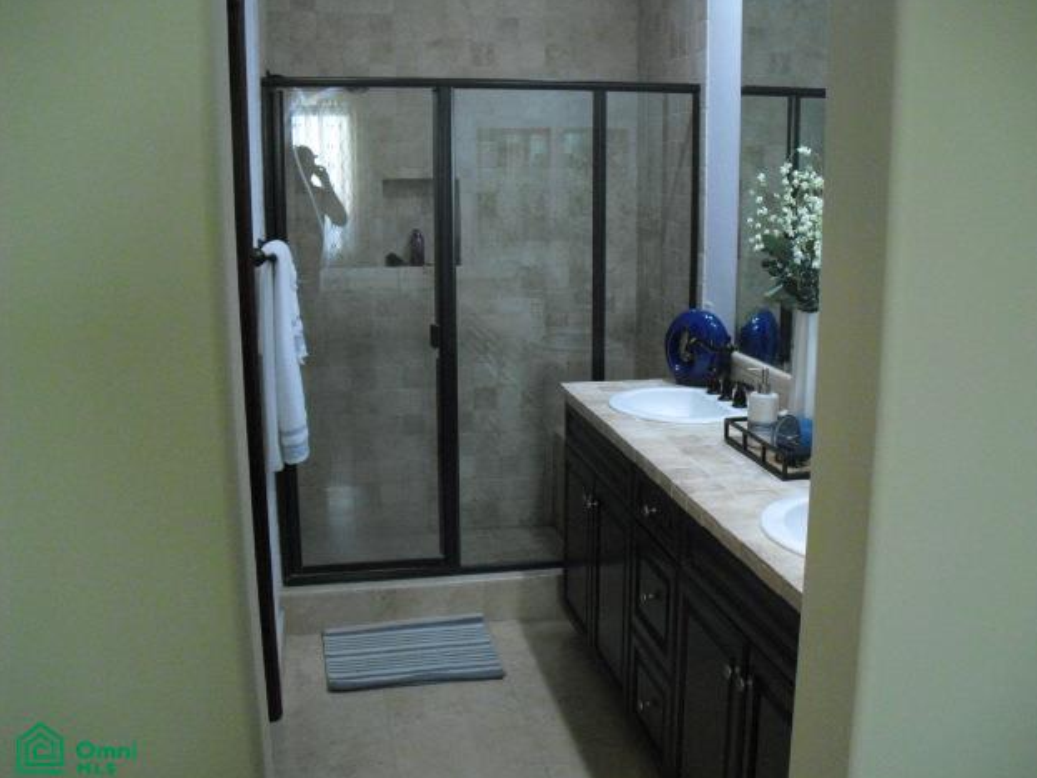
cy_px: 393
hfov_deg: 50.1
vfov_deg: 38.7
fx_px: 1108
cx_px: 529
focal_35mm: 37
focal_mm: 6.3
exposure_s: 1/80
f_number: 3.1
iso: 800
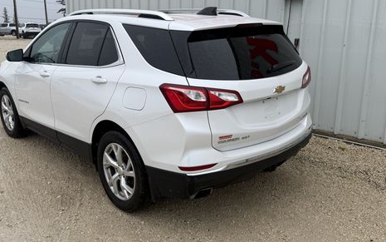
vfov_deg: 36.3
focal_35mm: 35
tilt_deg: -12.9
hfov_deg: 55.3
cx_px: 179
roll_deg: -0.9
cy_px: 116
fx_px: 368
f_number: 1.78
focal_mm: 6.76
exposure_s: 1/1018
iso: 80
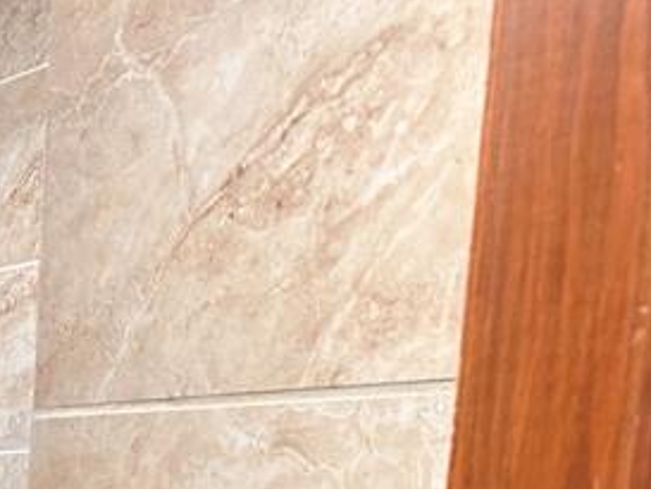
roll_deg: +0.8
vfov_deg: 14.4
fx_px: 1693
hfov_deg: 17.9
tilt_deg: -12.8
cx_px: -479
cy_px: 892
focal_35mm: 90
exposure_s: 1/60
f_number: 1.78
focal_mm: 6.86
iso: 200
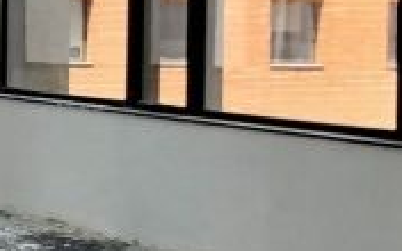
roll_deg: -0.7
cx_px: -699
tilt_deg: +0.0
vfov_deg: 7.6
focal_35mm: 173
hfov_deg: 9.9
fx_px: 1895
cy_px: 7
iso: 32
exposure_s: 1/120
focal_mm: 4
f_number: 1.8
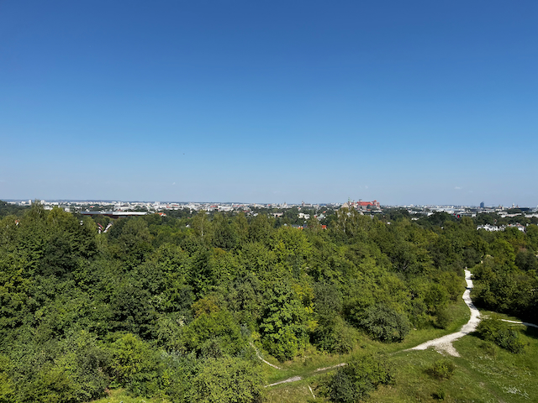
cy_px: 202
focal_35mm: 26
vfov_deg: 53.1
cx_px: 269
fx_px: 404
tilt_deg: -0.4
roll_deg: -1.2
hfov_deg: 67.3
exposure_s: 1/3745
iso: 50
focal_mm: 5.1
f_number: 1.6
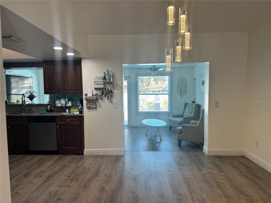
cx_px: 136
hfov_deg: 71.6
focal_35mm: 24
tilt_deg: -5.1
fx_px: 188
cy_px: 102
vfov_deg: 56.8
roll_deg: +0.9
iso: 80
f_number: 1.78
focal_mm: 6.76
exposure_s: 1/120
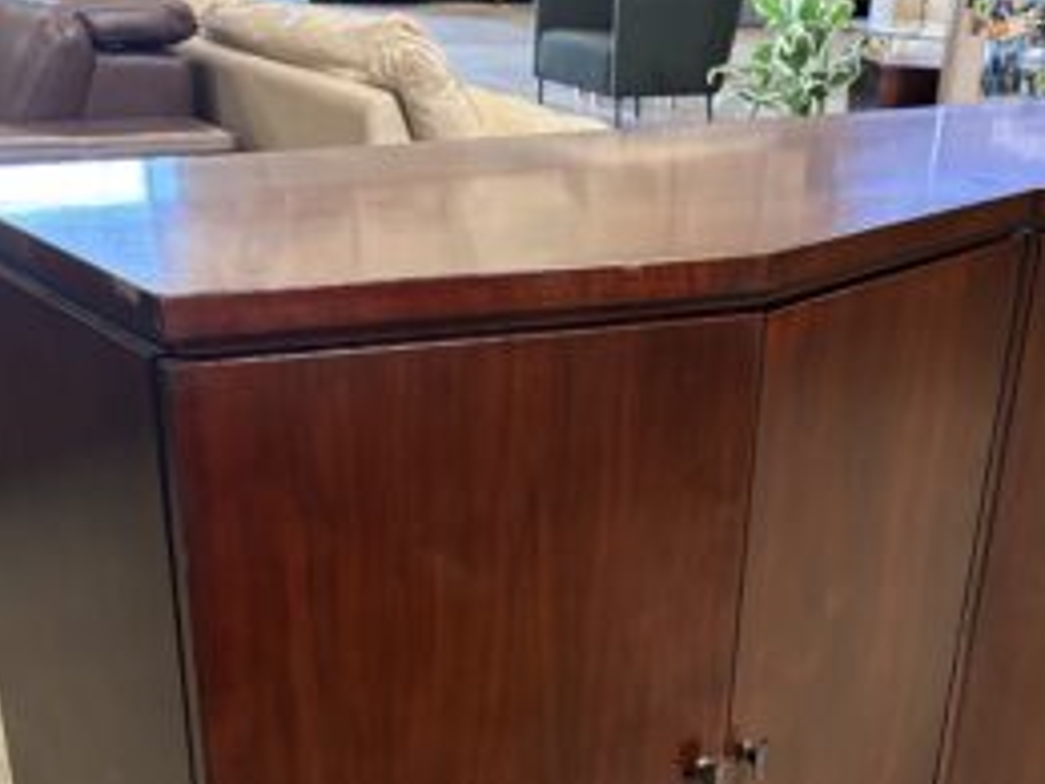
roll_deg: -5.6
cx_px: 679
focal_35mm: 50
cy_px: 665
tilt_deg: -27.4
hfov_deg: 37.8
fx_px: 1509
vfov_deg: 28.3
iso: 400
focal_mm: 5.96
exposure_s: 1/40
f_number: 1.6
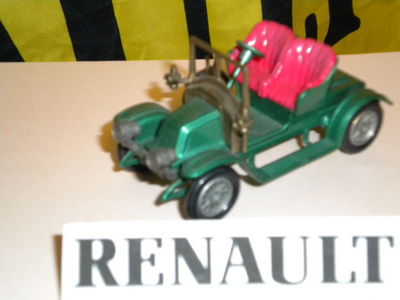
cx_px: 200
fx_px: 786
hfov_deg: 28.6
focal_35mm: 68
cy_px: 150
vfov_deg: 21.6
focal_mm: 12.3
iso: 400
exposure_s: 1/60
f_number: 4.6
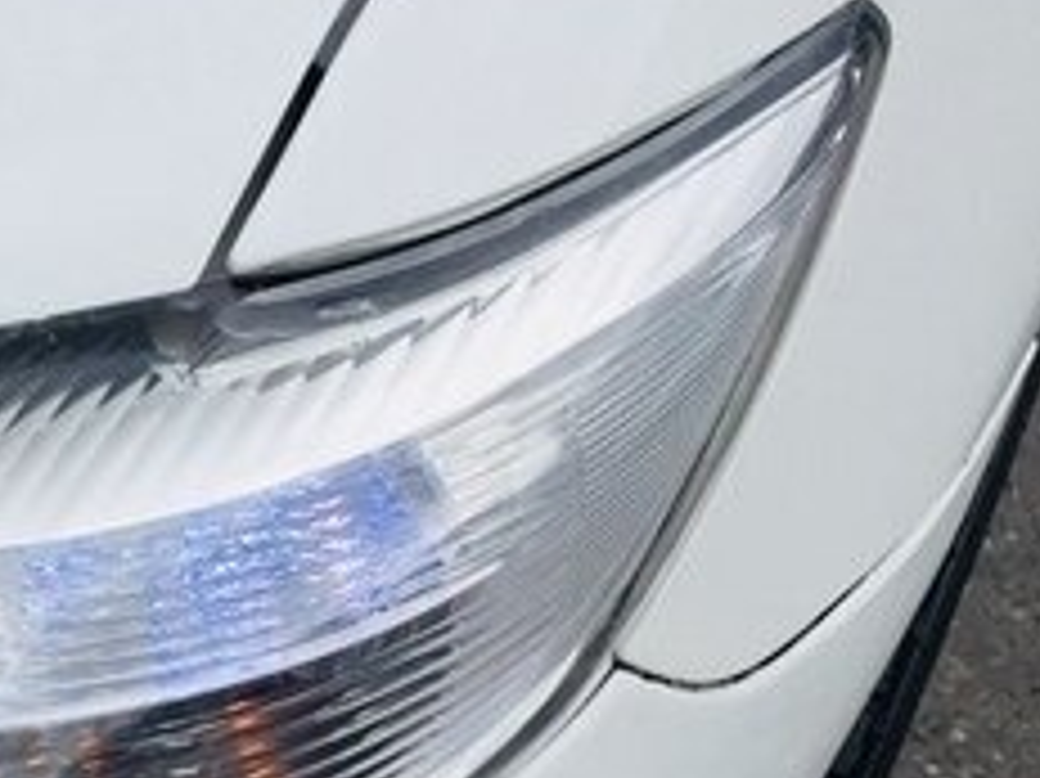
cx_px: -401
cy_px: 834
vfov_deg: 17.2
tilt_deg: -38.7
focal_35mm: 83
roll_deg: -2.6
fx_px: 2492
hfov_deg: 20.9
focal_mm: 4.15
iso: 32
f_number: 2.2
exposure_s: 1/1099
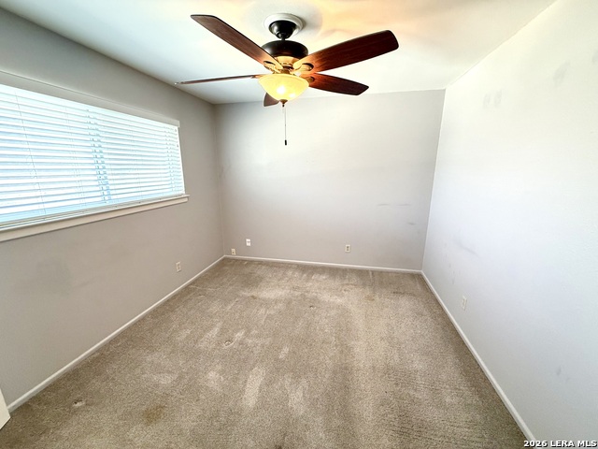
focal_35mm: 14
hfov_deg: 102.1
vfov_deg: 85.7
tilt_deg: -13.0
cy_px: 224
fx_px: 242
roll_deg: -0.3
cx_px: 299
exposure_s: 1/120
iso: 320
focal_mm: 2.22
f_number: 2.2
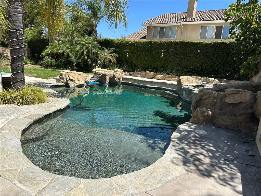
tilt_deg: -12.2
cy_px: 98
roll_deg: -4.0
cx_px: 130
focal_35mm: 24
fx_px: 181
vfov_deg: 56.8
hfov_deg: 71.6
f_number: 1.78
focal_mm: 6.86
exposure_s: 1/2809
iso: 80
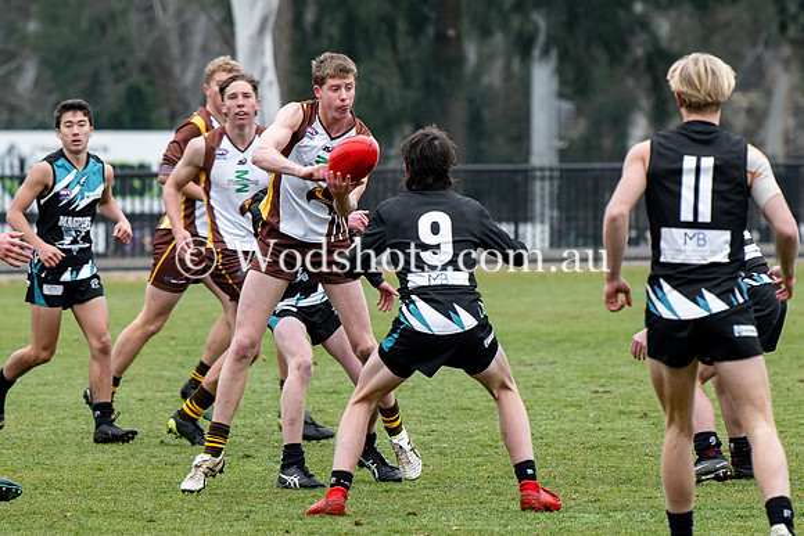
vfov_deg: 2.2
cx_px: 295
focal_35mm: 626
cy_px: 307
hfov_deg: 3.3
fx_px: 13981
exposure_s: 1/800
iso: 500
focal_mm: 200
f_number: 4
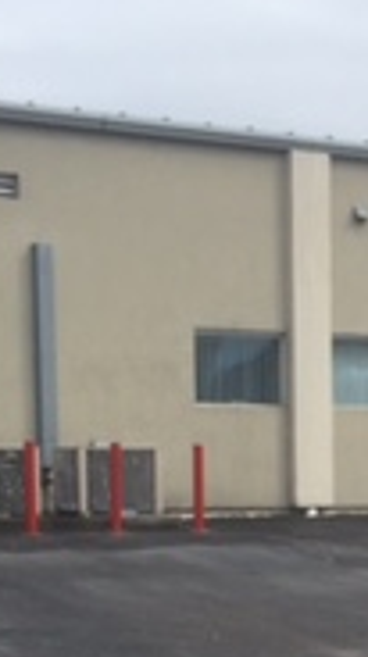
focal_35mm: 110
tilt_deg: -5.2
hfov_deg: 10.8
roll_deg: -0.8
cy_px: 675
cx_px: 404
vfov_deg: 18.9
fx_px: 1915
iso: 32
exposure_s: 1/1883
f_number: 2.2
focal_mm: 4.15
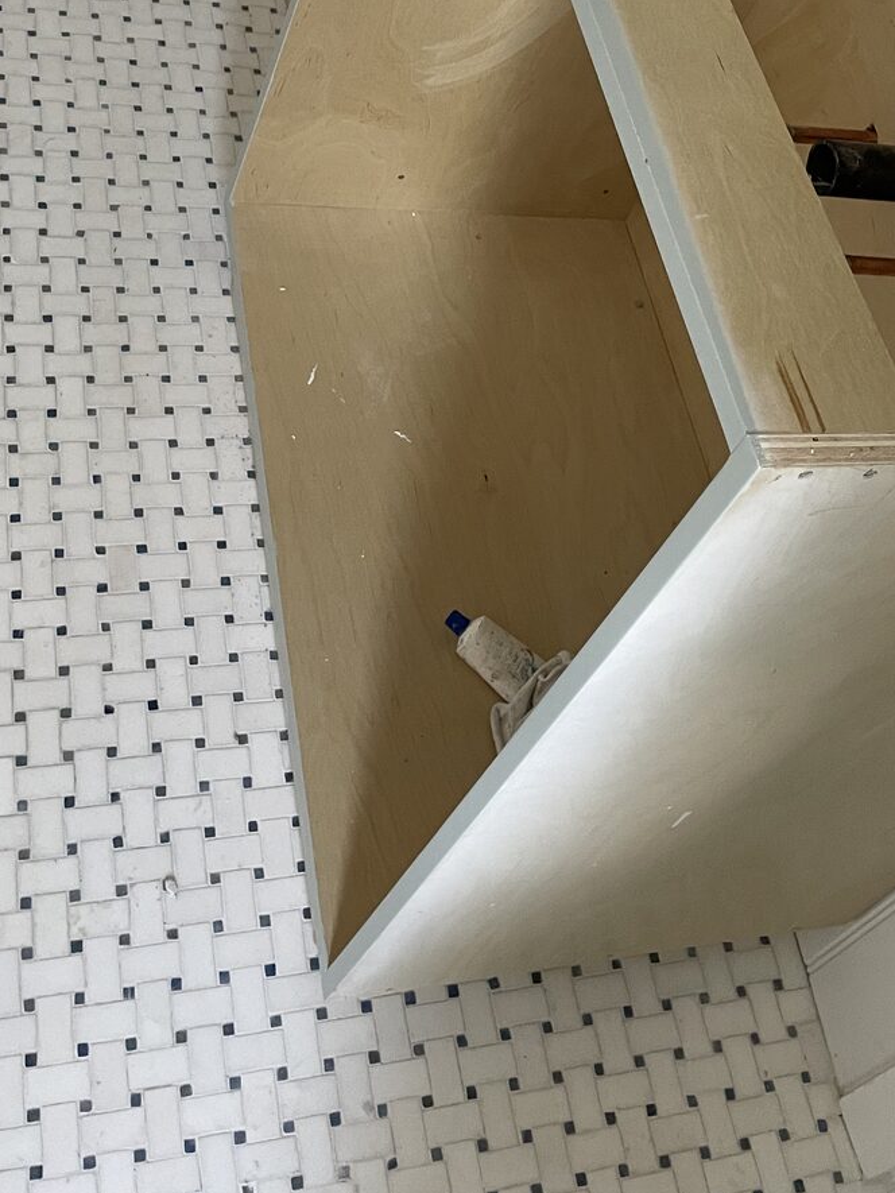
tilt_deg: -41.1
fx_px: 1620
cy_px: 124
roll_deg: -25.9
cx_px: 539
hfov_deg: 30.8
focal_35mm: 47
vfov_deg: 37.8
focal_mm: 4.2
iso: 320
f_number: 1.6
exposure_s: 1/60
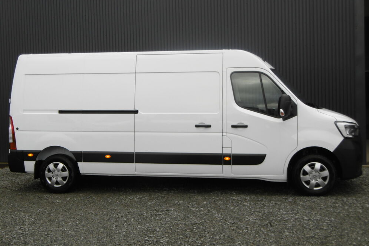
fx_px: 461
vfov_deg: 29.9
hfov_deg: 43.6
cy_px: 111
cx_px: 185
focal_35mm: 45
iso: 400
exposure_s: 1/500
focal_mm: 7.7
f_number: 3.8
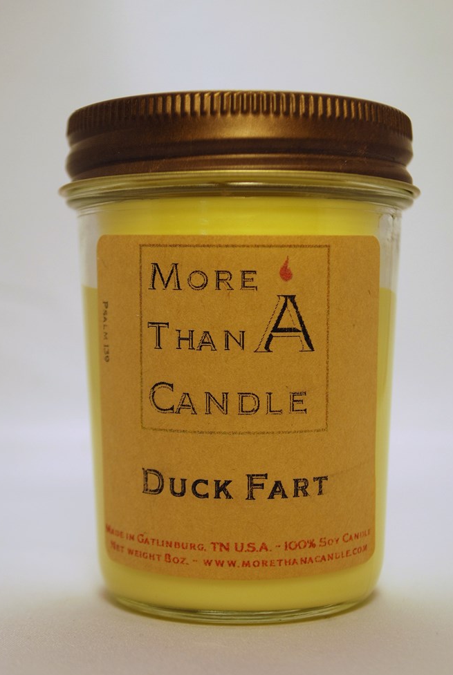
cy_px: 343
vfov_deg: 30.5
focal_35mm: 66
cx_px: 230
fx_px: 1241
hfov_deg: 20.7
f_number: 5.3
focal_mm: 42
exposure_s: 1/100
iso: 200
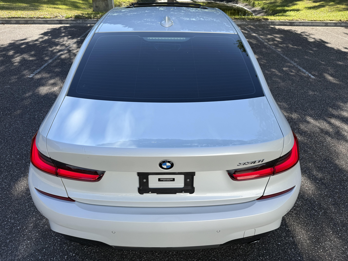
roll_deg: -0.4
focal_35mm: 24
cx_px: 174
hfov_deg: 71.6
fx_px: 241
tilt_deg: -32.3
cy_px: 130
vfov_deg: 56.8
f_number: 1.78
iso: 80
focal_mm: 6.76
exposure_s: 1/1493
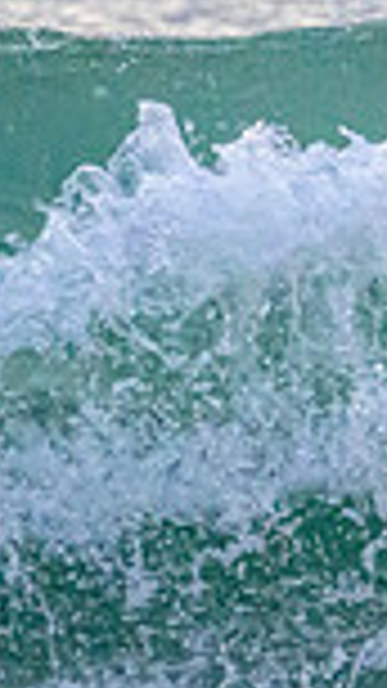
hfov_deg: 0.4
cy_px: 38
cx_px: 1058
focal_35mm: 3187
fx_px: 58173
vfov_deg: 0.7
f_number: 11
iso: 11400
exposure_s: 1/2000
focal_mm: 800
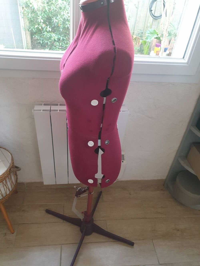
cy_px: 133
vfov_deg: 67.3
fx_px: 200
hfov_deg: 53.1
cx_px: 100
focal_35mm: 26
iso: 320
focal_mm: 4.3
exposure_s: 1/60
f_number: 2.4
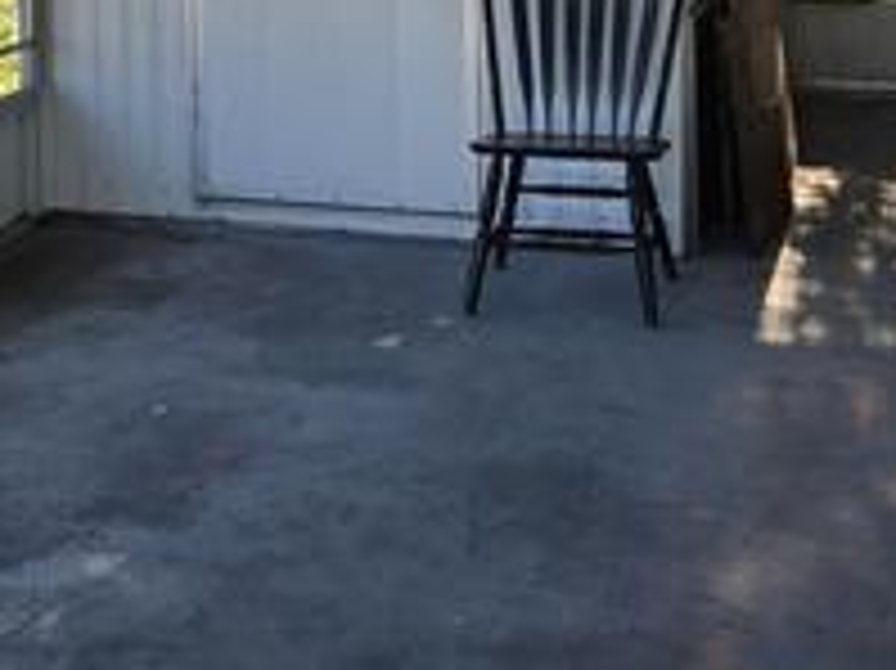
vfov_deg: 19.0
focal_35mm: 74
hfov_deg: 26.1
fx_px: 1914
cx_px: 275
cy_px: -85
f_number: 1.8
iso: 80
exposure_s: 1/652
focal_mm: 5.4
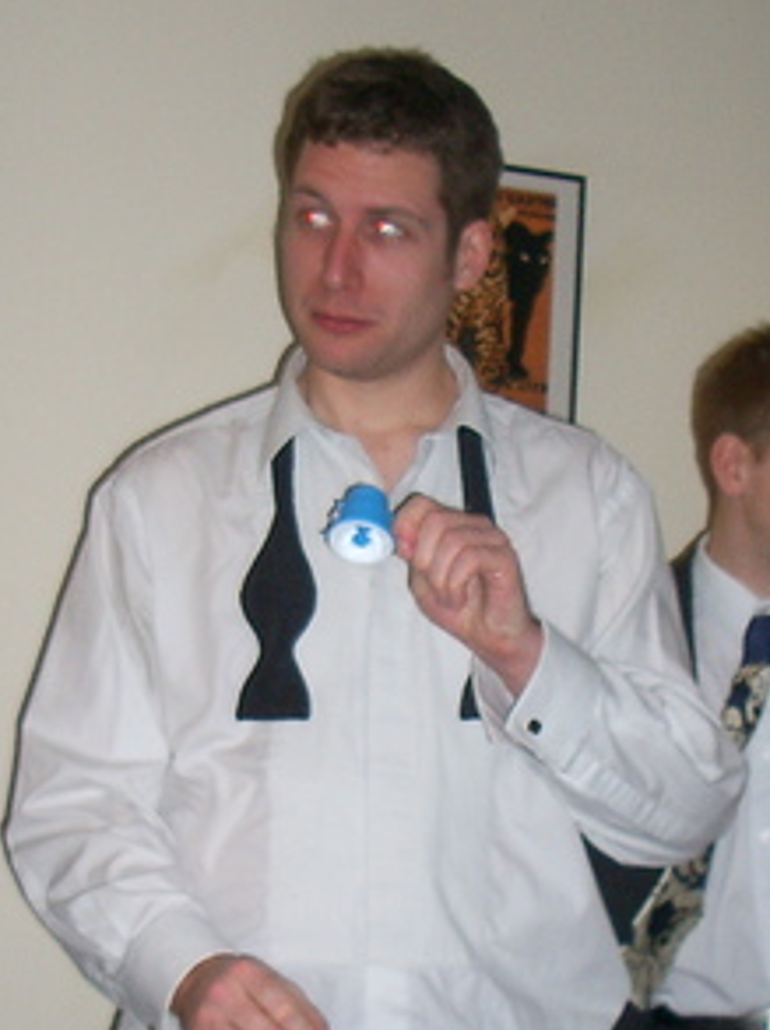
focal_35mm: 71
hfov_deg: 20.7
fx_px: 2110
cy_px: 643
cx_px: 364
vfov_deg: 27.3
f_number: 2.6
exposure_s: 1/40
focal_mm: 5.8
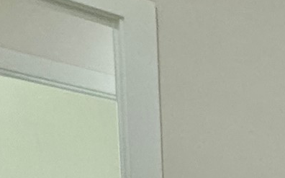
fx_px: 559
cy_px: 353
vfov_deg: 14.9
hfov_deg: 15.9
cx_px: 661
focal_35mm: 72
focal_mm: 2.22
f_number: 2.2
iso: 250
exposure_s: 1/120
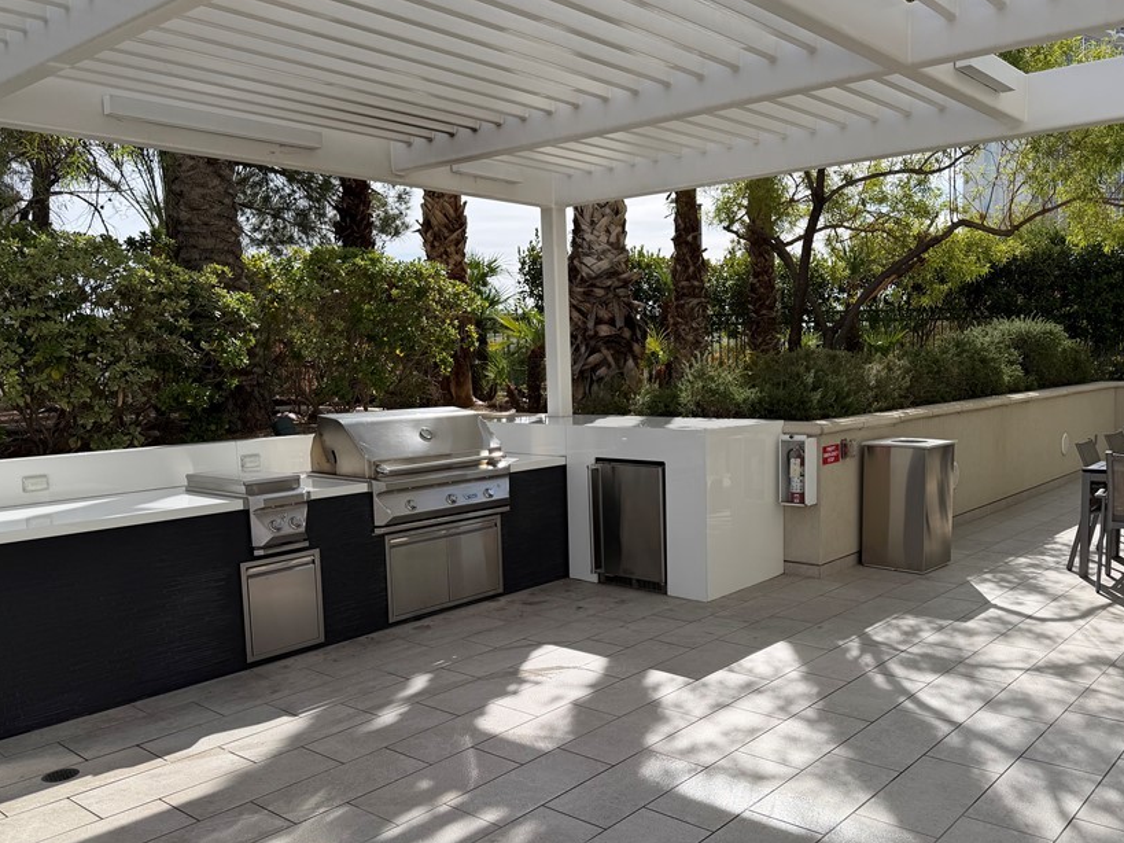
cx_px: 629
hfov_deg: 59.8
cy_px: 483
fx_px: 974
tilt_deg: -6.6
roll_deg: +2.9
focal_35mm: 30
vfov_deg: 46.6
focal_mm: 6.76
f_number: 1.78
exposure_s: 1/4167
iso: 80
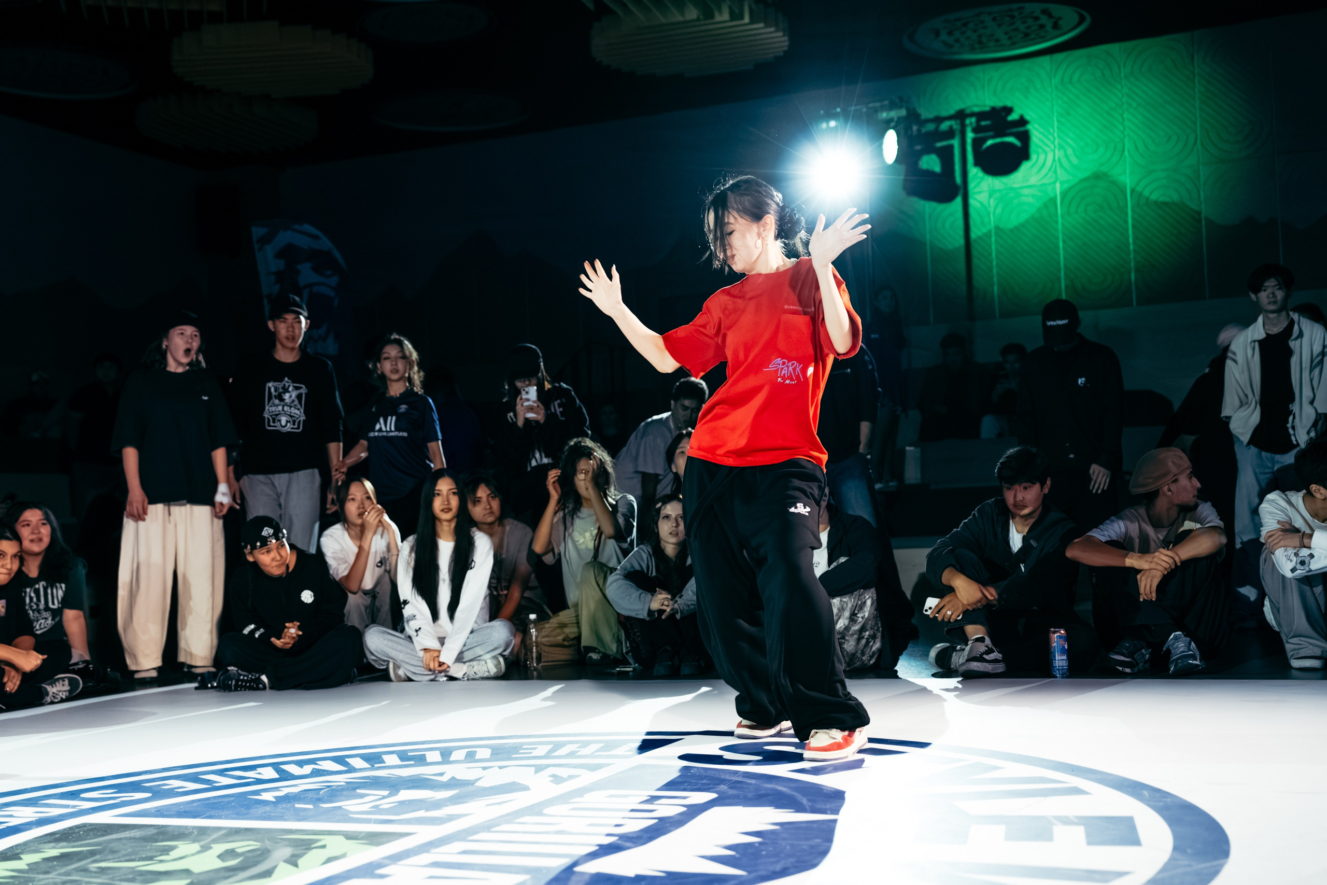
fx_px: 1651
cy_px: 442
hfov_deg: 43.8
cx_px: 664
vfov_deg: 30.0
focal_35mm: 45
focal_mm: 42
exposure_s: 1/800
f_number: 2.8
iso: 3200
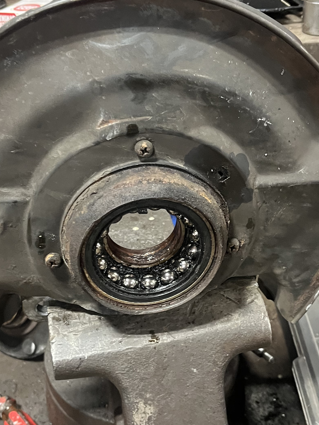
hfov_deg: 29.1
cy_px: 210
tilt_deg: -35.4
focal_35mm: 50
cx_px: 142
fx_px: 615
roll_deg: +4.2
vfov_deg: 38.2
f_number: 1.6
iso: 320
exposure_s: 1/60
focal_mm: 5.1
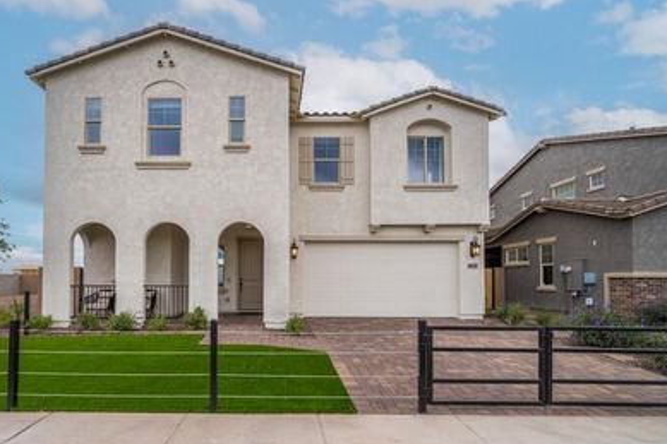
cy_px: 270
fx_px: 333
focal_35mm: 18
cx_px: 274
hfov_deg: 89.1
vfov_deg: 66.6
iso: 100
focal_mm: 14
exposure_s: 1/400
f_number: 4
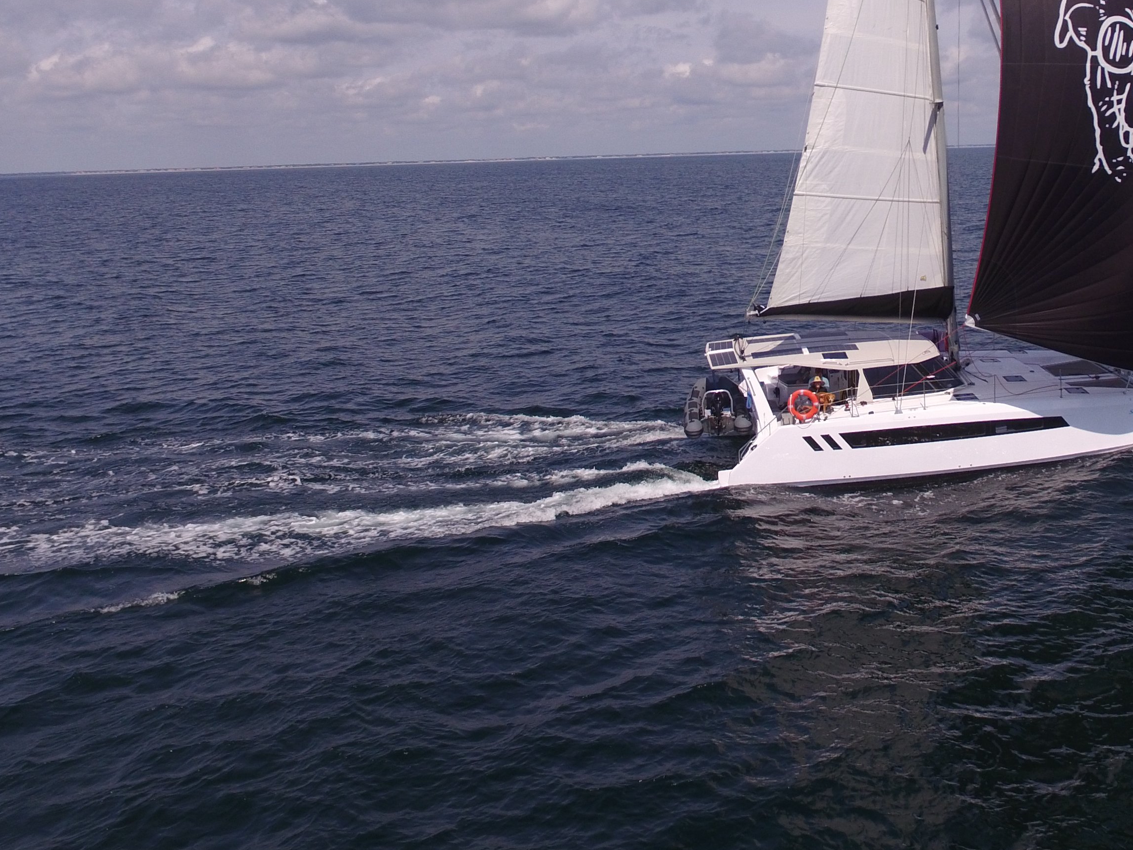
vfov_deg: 39.1
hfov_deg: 50.4
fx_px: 1145
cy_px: 170
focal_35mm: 35
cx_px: 855
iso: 100
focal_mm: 3.61
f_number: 2.8
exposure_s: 1/296
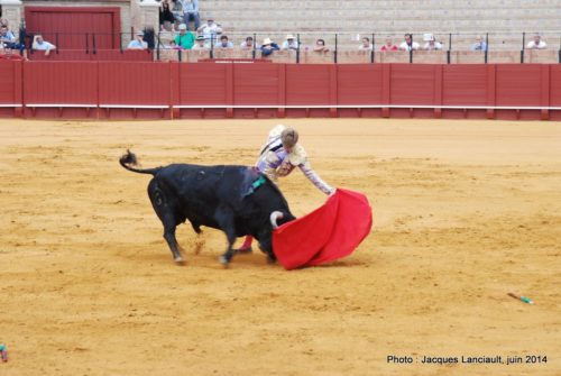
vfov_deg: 10.0
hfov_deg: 14.8
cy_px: 188
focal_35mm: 138
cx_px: 280
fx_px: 2154
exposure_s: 1/125
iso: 400
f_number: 5
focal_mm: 92
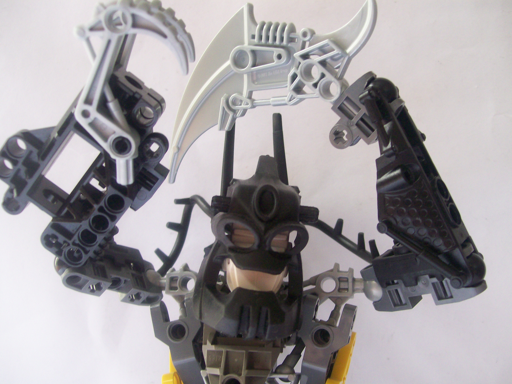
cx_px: 256
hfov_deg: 51.4
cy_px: 192
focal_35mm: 36
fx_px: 532
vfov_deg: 39.7
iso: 139
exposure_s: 1/32
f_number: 2.7
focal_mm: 6
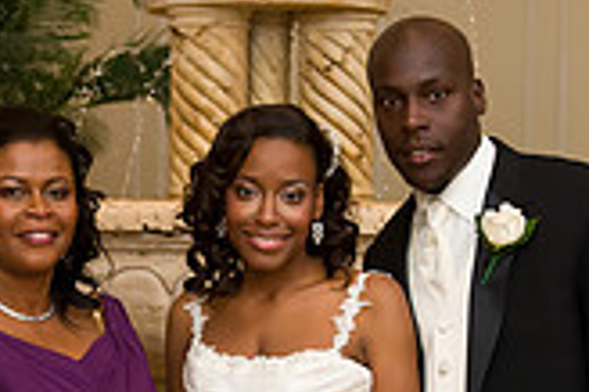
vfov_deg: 11.0
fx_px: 2027
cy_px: 259
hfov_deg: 16.5
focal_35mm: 124
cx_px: 154
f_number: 3.2
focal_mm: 35
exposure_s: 1/125
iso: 1600
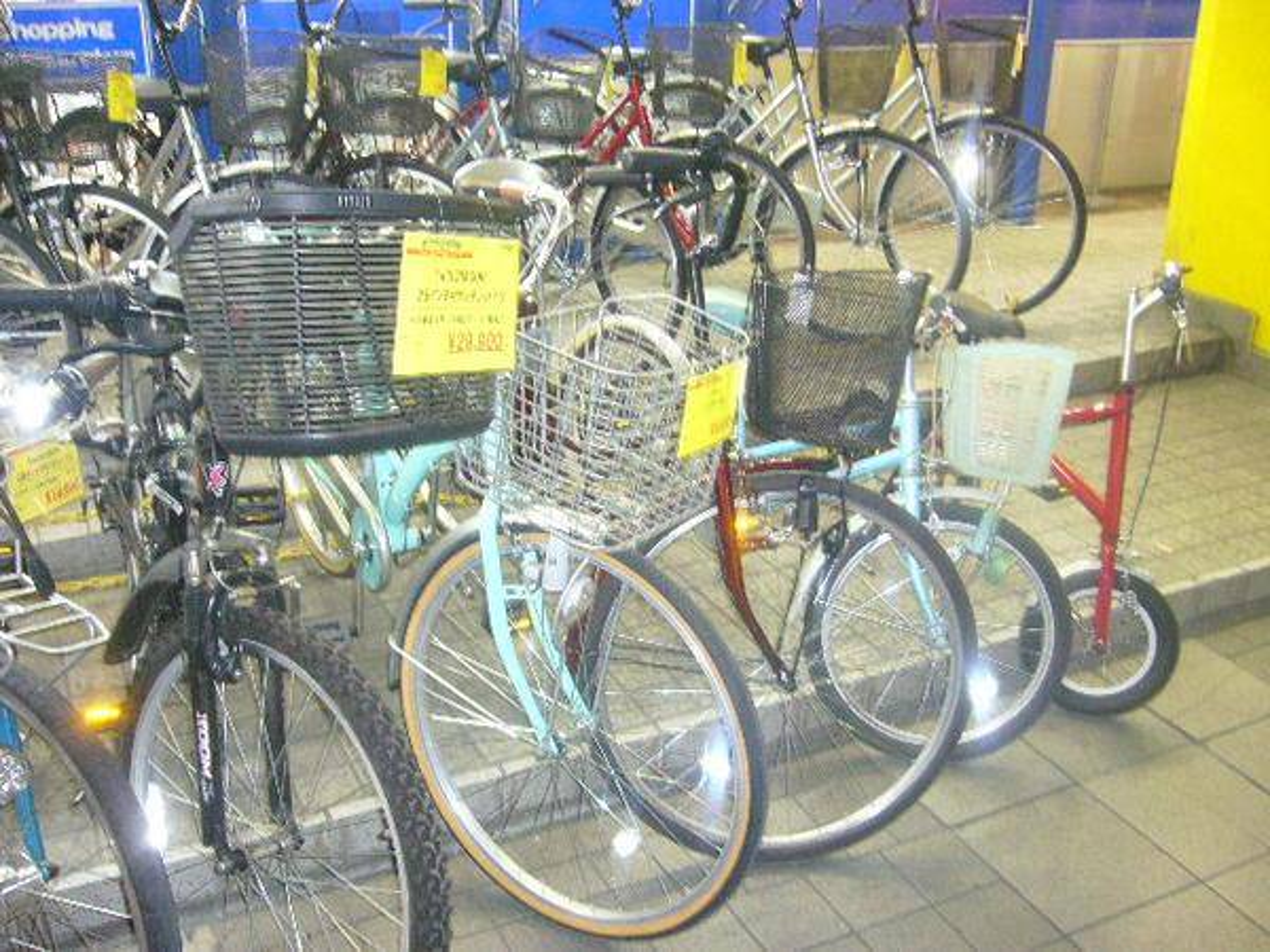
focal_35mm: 35
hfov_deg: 52.6
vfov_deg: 40.7
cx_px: 635
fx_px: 1284
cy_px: 476
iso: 320
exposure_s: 1/8
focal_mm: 5.8
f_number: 2.8
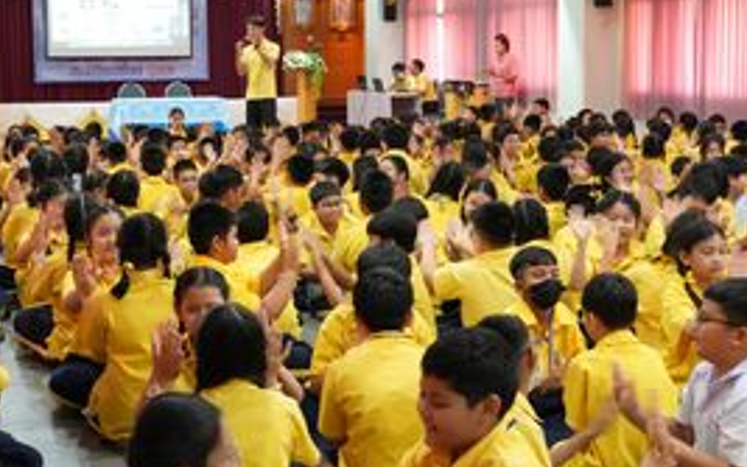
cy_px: 183
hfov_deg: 32.5
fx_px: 1283
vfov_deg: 20.6
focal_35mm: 63
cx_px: 353
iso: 2500
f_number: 6.3
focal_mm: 22
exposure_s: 1/30
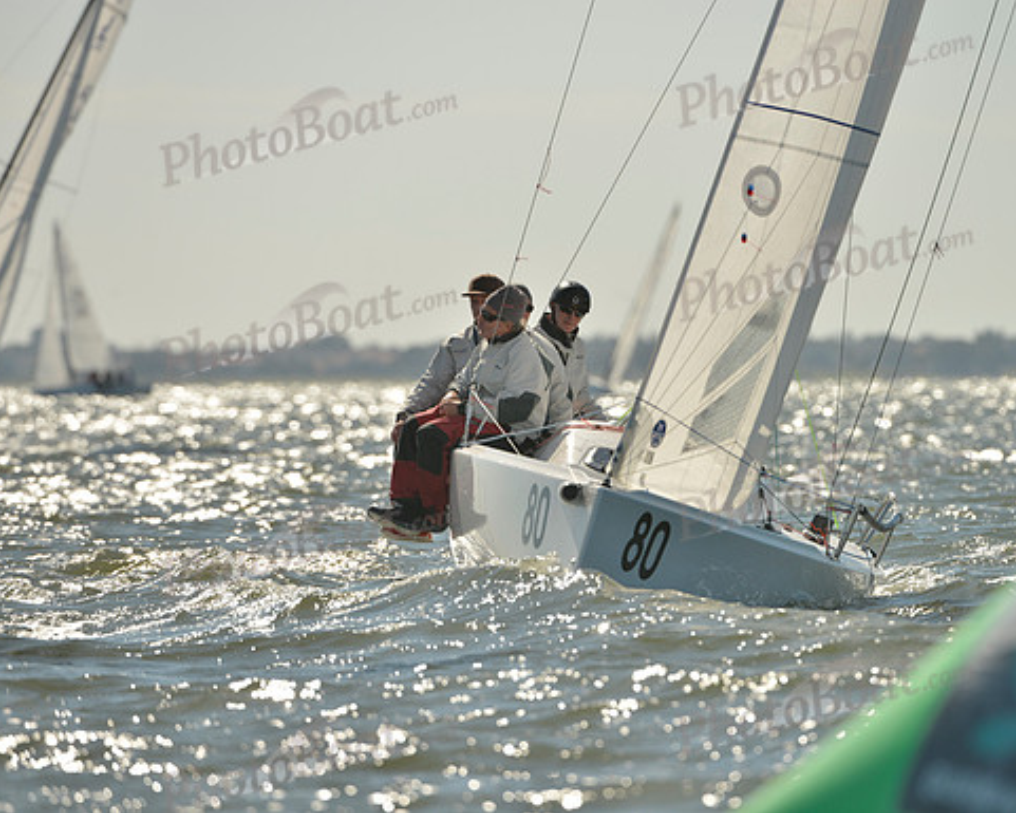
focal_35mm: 453
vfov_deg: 3.4
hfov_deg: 4.3
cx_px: 568
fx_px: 13624
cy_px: 406
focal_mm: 400
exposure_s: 1/1600
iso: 200
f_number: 6.3
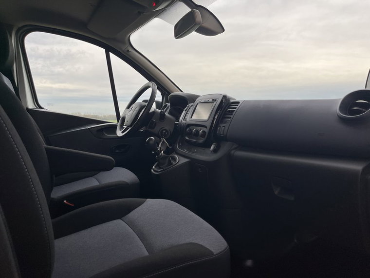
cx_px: 185
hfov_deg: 67.3
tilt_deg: -4.8
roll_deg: -1.1
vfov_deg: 53.1
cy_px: 139
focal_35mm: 26
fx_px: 278
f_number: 1.6
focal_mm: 5.1
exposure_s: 1/122
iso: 32
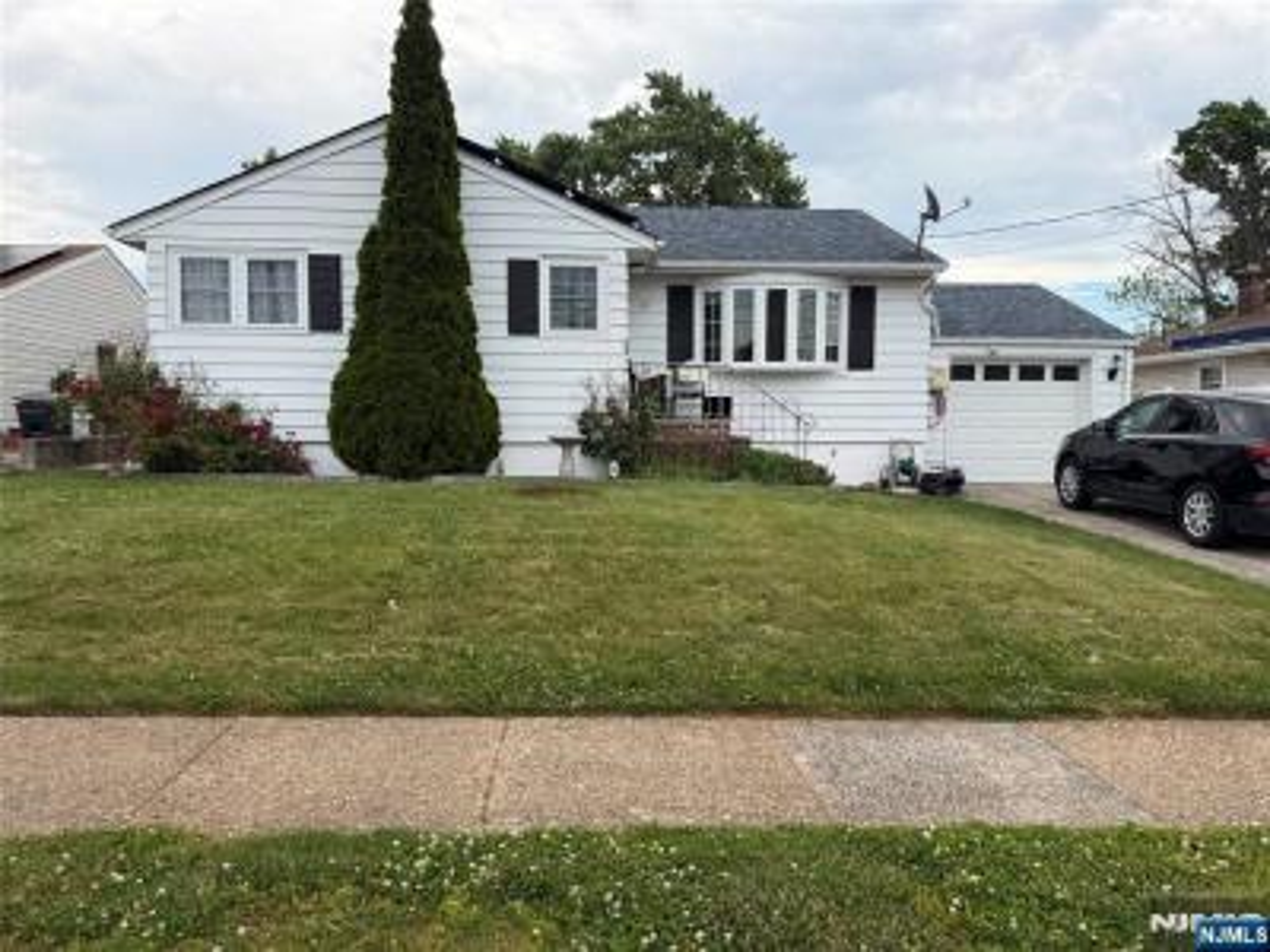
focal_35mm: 24
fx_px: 881
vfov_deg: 56.8
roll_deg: -0.2
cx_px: 635
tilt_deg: -2.3
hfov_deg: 71.6
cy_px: 476
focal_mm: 6.76
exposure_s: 1/2445
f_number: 1.78
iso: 80
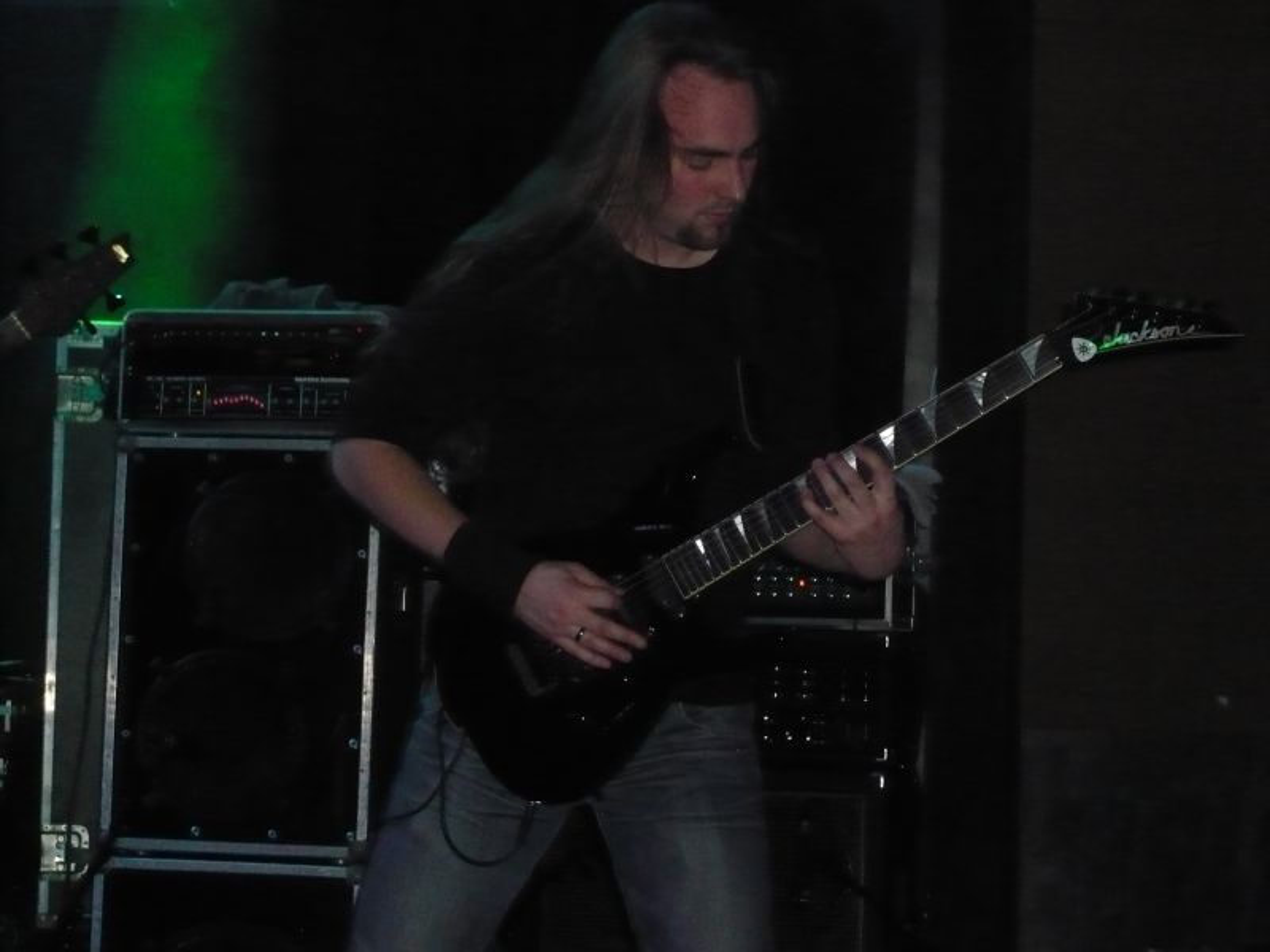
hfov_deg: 24.7
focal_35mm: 79
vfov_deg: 18.7
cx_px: 635
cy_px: 476
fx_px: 2898
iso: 640
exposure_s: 1/30
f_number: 5
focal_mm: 13
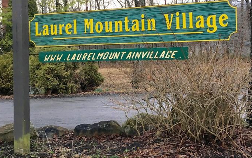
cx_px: 116
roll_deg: +1.7
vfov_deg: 27.8
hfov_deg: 43.4
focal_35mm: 46
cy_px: 53
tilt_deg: -0.1
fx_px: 316
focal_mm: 4.15
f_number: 2.2
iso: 50
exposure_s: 1/30
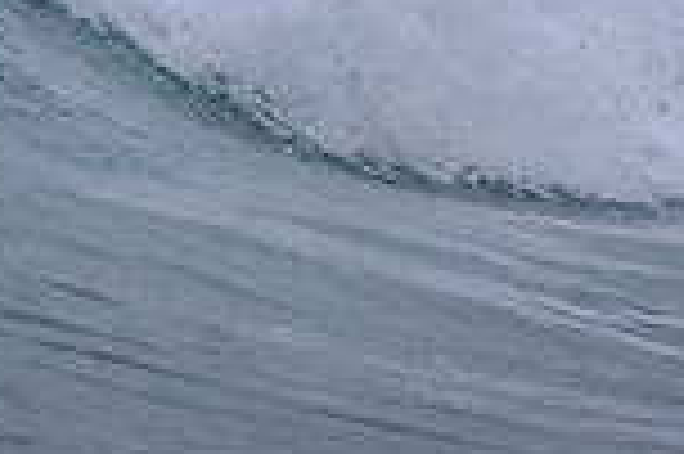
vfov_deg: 0.6
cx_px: 223
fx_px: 44412
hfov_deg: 0.9
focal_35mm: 2340
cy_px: -412
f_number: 5.6
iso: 125
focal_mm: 500
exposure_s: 1/2000
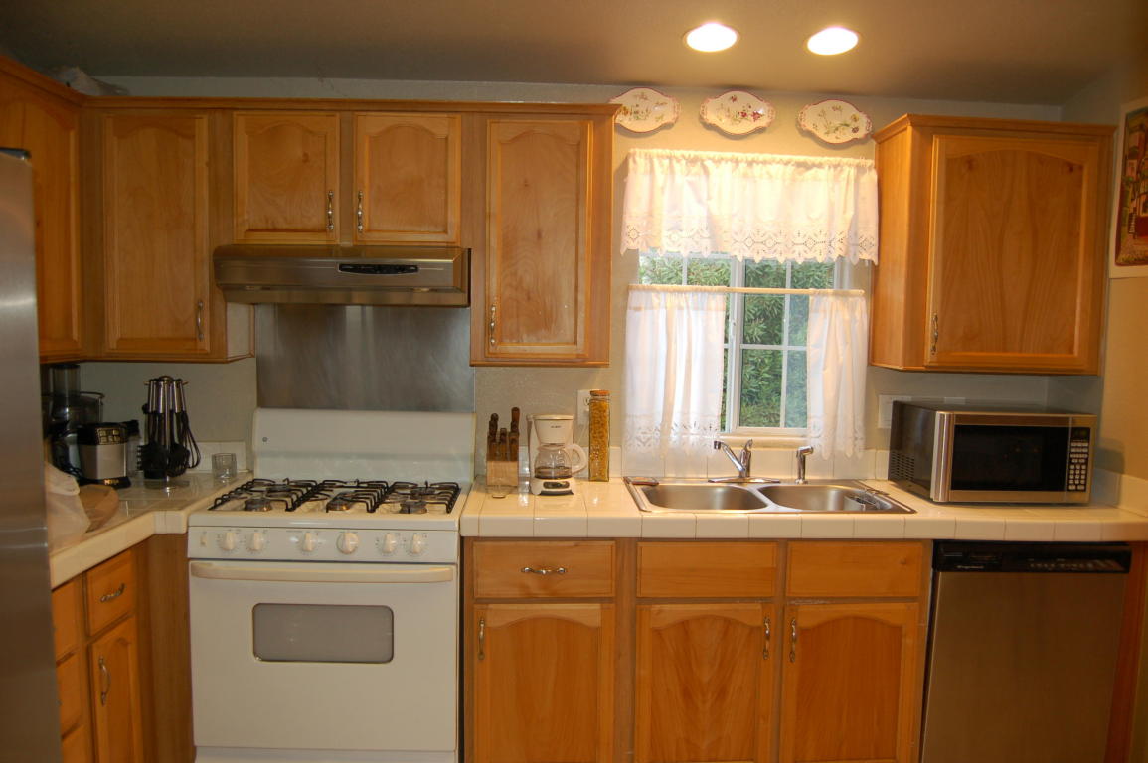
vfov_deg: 47.9
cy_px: 382
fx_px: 860
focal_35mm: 27
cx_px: 574
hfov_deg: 67.4
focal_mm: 18
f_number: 3.5
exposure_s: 1/60
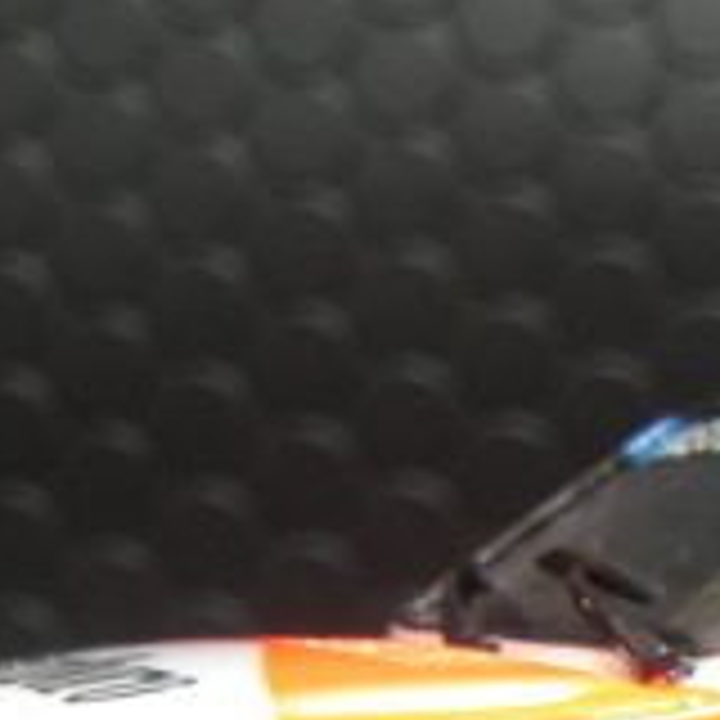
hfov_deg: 12.7
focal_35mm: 134
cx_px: 882
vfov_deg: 12.6
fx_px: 3153
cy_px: 922
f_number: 3.4
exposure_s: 1/20
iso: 200
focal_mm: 6.3
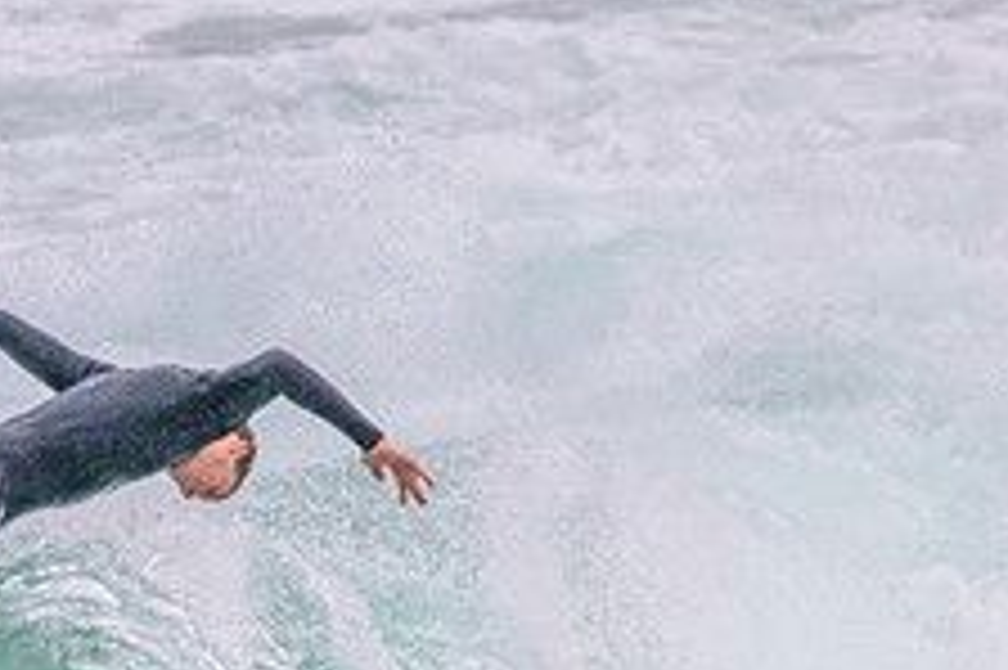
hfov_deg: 1.0
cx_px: 166
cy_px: 767
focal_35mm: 2073
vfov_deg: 0.7
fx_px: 58000
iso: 6400
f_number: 11
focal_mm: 800
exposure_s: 1/1250
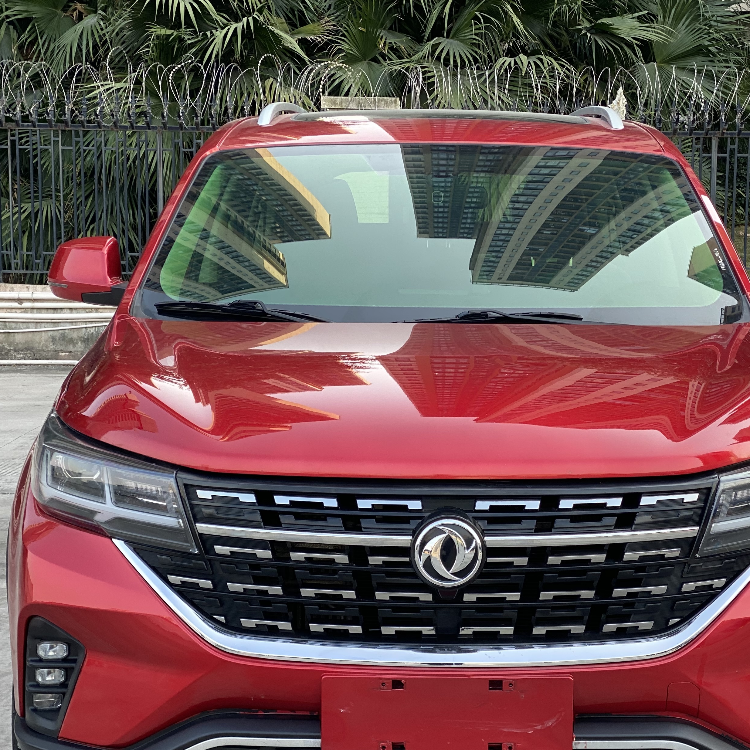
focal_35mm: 75
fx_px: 1838
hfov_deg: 23.0
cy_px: 453
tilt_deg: -7.9
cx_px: 440
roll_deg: -1.0
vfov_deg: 23.0
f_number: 2
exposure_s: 1/122
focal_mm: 6
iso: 20
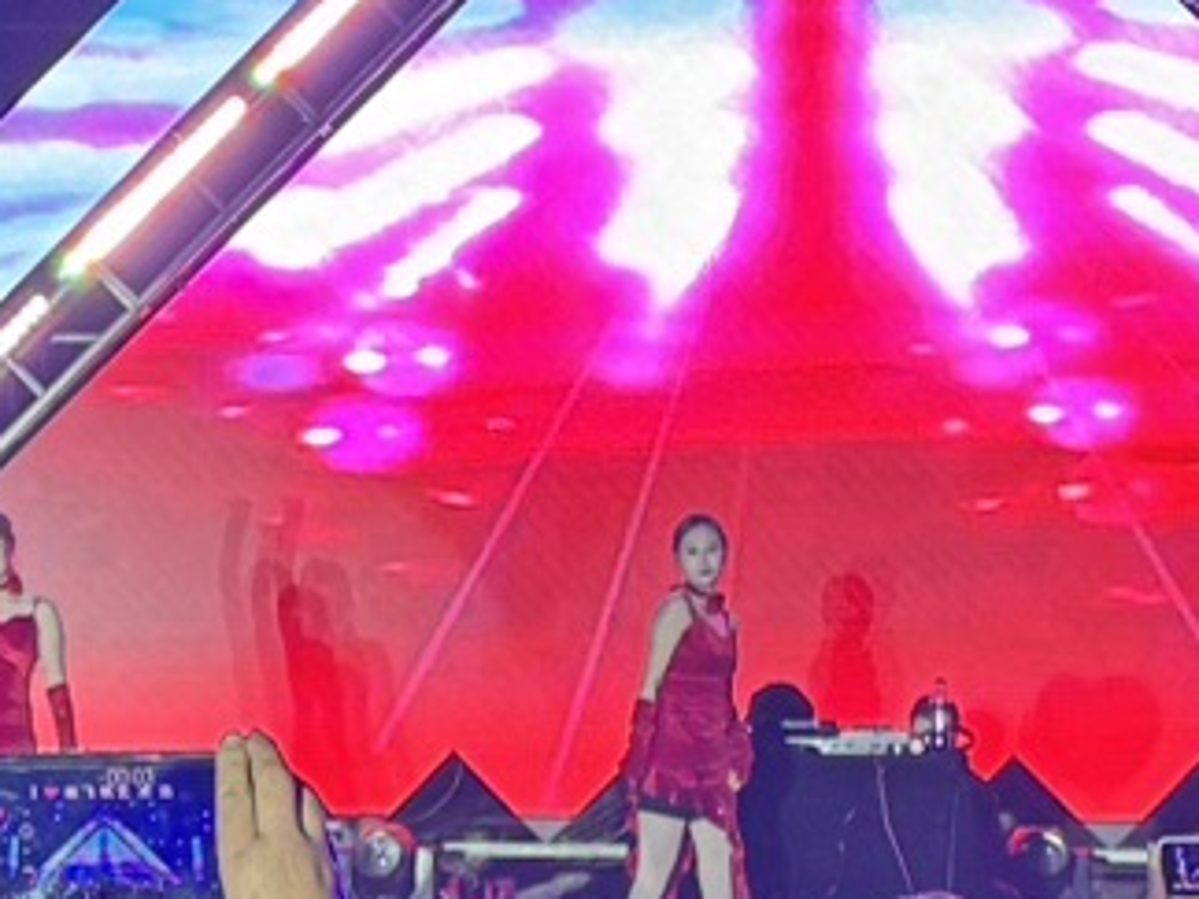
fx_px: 5126
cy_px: -155
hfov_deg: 13.3
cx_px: 392
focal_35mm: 148
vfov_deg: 9.9
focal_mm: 6.76
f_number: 1.78
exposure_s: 1/120
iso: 200
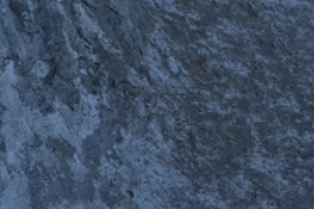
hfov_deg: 10.3
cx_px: -397
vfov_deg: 7.3
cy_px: -281
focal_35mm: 177
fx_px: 1542
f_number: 4
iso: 100
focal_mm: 11.77
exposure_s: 1/800
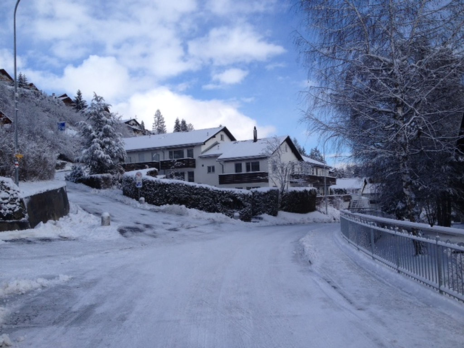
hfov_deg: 52.6
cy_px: 174
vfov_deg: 40.7
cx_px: 232
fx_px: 469
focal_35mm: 35
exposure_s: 1/1783
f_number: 2.4
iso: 50
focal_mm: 4.28
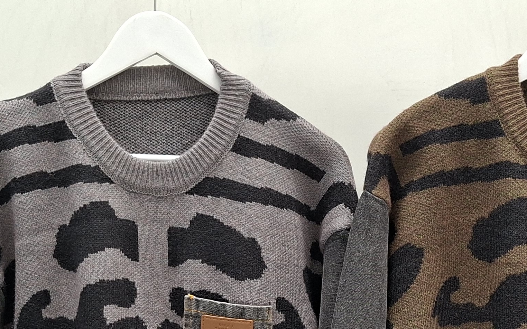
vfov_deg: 19.2
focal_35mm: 64
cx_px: 352
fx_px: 919
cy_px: 394
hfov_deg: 31.7
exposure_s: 1/100
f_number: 1.8
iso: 160
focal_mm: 5.54
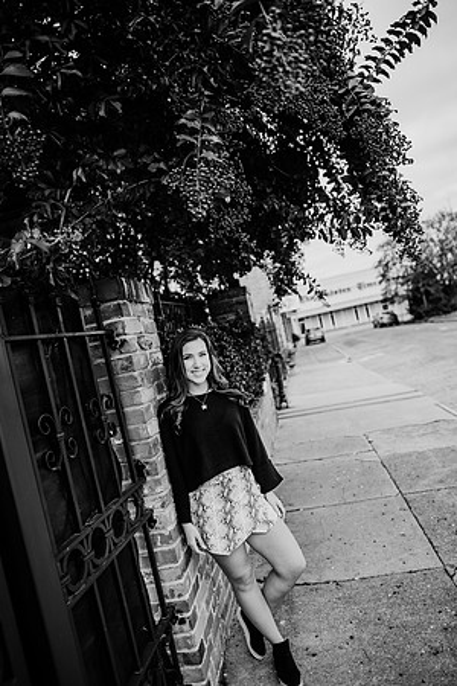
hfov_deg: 53.1
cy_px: 343
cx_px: 228
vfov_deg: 73.7
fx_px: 457
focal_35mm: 24
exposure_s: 1/640
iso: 160
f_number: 2.2
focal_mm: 24
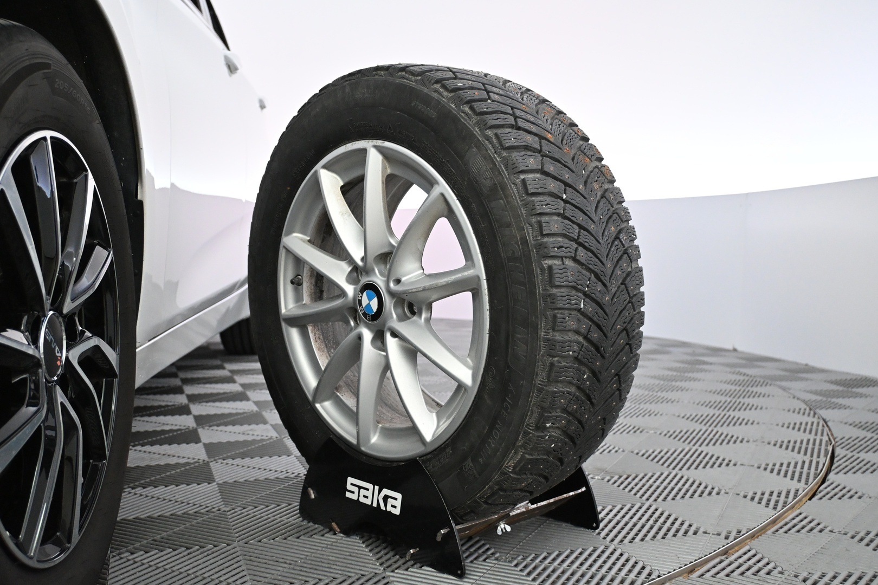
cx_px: 439
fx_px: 841
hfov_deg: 55.1
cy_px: 292
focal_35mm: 34
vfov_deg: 38.4
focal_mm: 23
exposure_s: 1/125
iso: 3200
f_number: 4.2
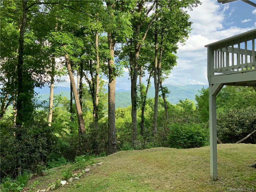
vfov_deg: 48.2
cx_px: 128
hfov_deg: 61.7
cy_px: 96
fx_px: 214
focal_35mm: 29
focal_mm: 3
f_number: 1.8
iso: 16
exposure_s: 1/691
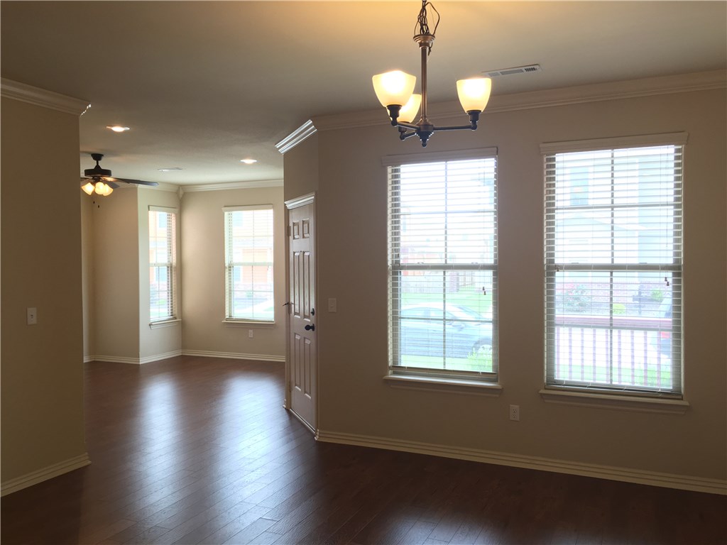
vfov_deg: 48.2
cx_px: 364
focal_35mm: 29
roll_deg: +1.0
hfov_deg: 61.7
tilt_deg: -1.8
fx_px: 609
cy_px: 272
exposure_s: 1/30
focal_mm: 4.15
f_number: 2.2
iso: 40
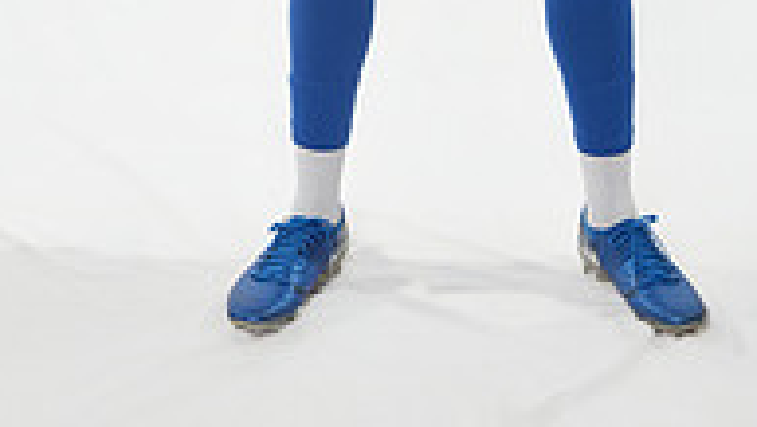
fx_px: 2370
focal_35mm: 118
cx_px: 412
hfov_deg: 18.1
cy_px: -447
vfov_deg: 9.6
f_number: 8
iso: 500
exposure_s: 1/125
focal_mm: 48.4
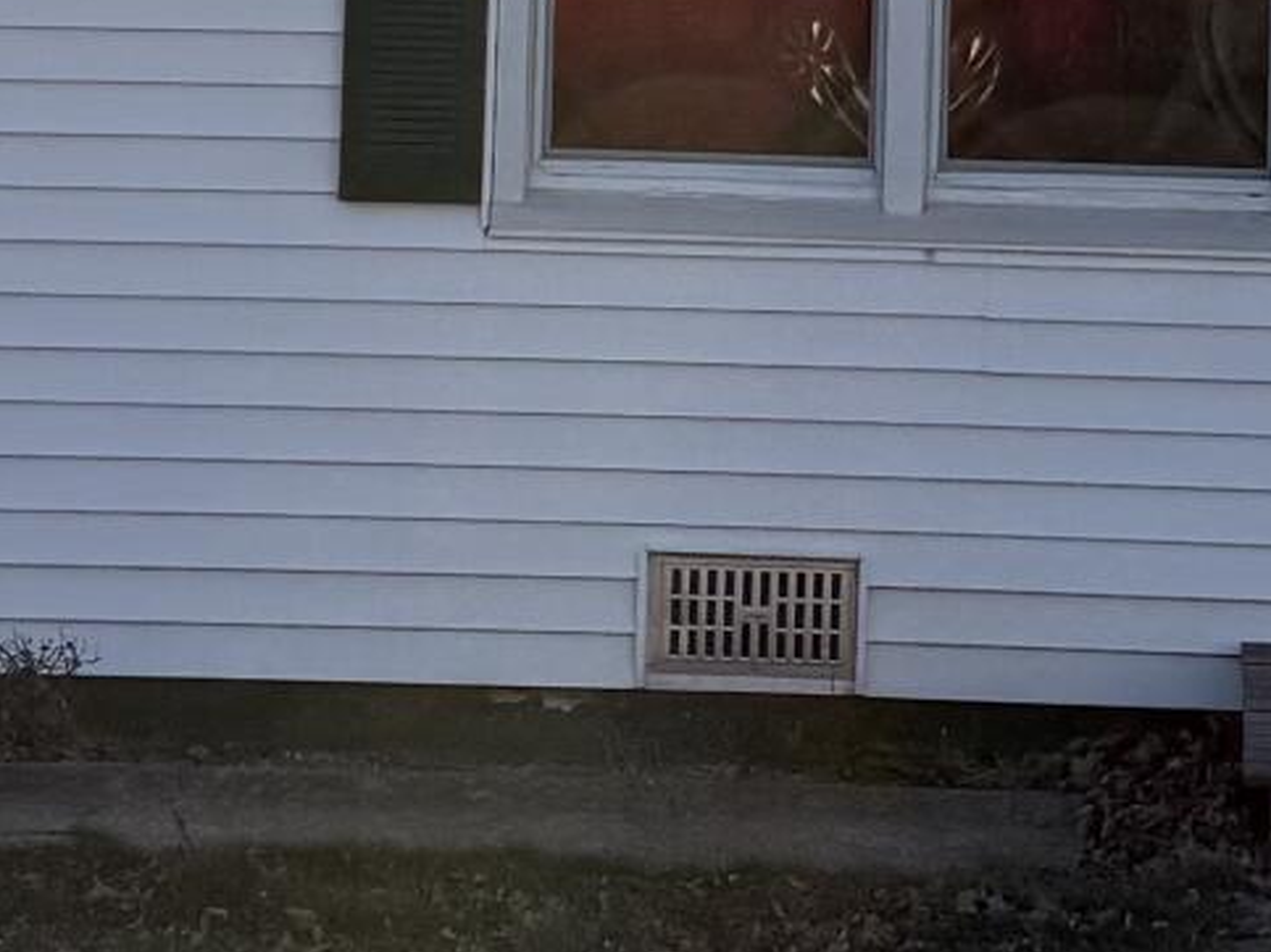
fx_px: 5469
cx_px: 992
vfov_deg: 9.6
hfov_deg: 13.2
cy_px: -571
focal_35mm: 149
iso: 80
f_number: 1.78
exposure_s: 1/3759
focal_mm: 6.76
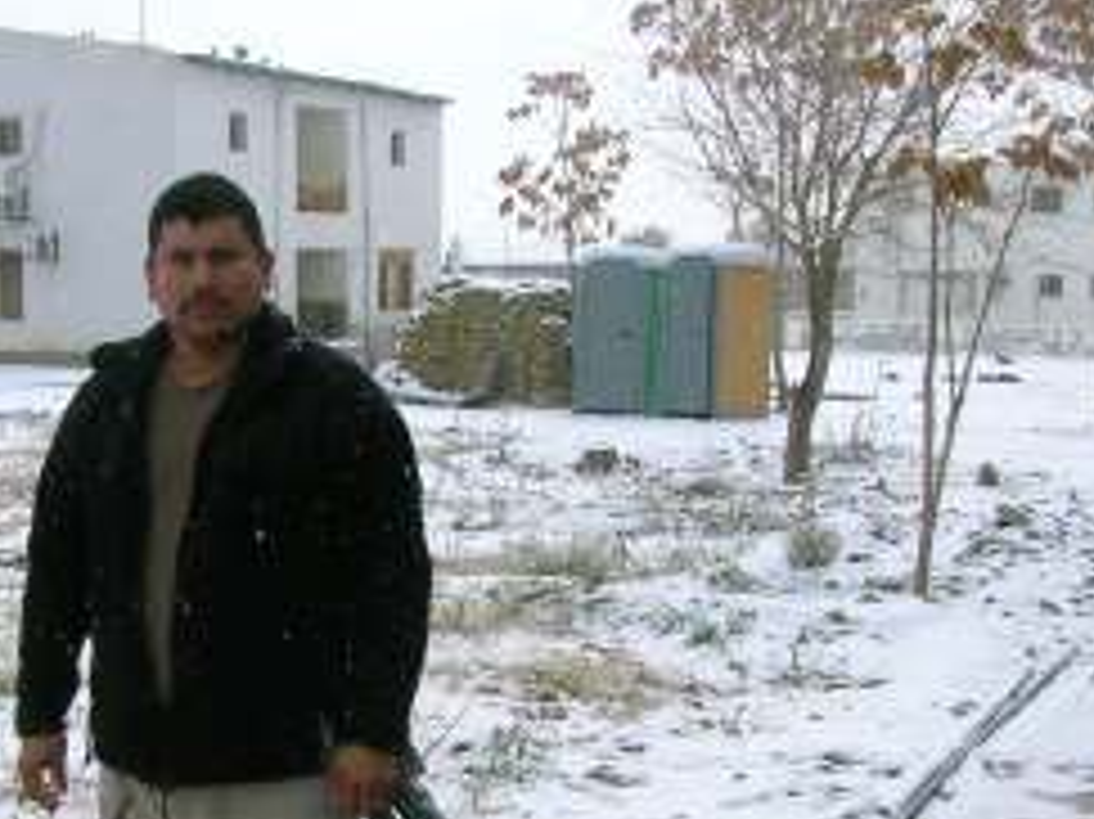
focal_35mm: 63
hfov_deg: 30.3
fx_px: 1990
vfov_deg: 23.0
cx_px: 288
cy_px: 641
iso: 50
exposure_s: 1/482
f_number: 4.9
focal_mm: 5.7
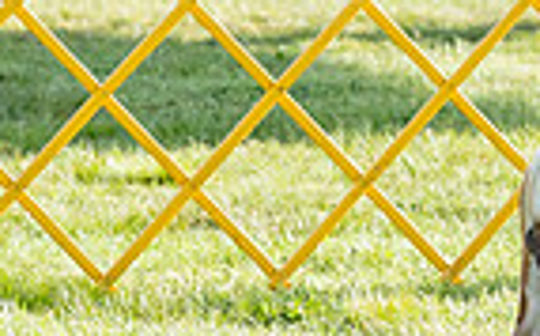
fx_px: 12127
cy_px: -271
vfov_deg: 1.6
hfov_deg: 2.5
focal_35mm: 825
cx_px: 729
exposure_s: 1/1250
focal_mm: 150
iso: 800
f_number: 6.3
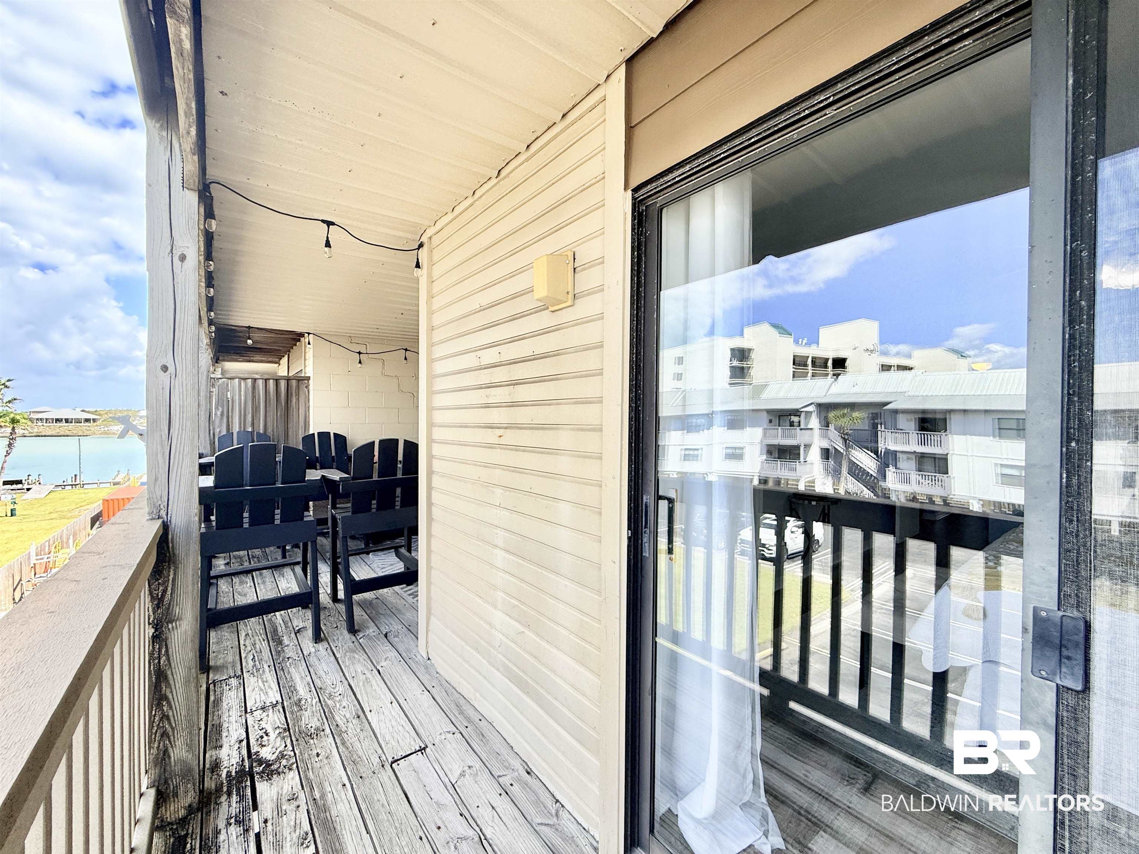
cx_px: 570
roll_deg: +0.3
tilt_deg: -1.0
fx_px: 461
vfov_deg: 85.7
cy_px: 427
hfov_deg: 102.1
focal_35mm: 14
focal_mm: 2.22
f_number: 2.2
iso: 50
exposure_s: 1/527
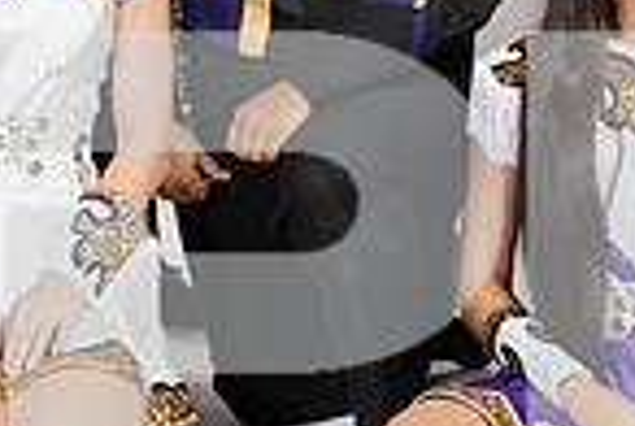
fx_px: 3005
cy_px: -183
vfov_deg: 8.0
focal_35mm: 170
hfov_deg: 11.7
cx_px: -214
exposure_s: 1/250
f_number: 5
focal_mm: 38
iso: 400
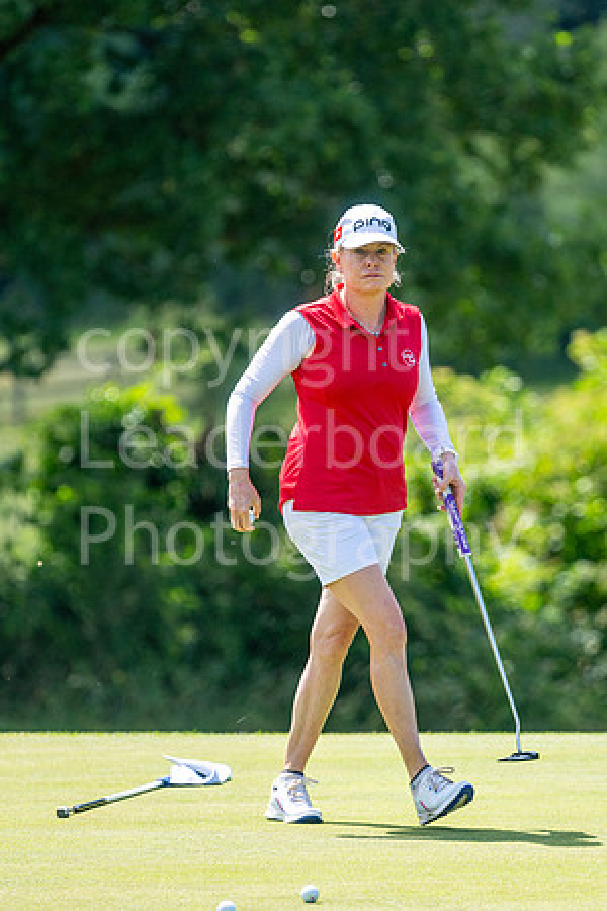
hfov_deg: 3.1
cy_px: 456
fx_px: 11380
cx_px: 304
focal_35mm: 450
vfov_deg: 4.6
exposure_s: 1/1600
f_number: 5
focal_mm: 300
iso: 320
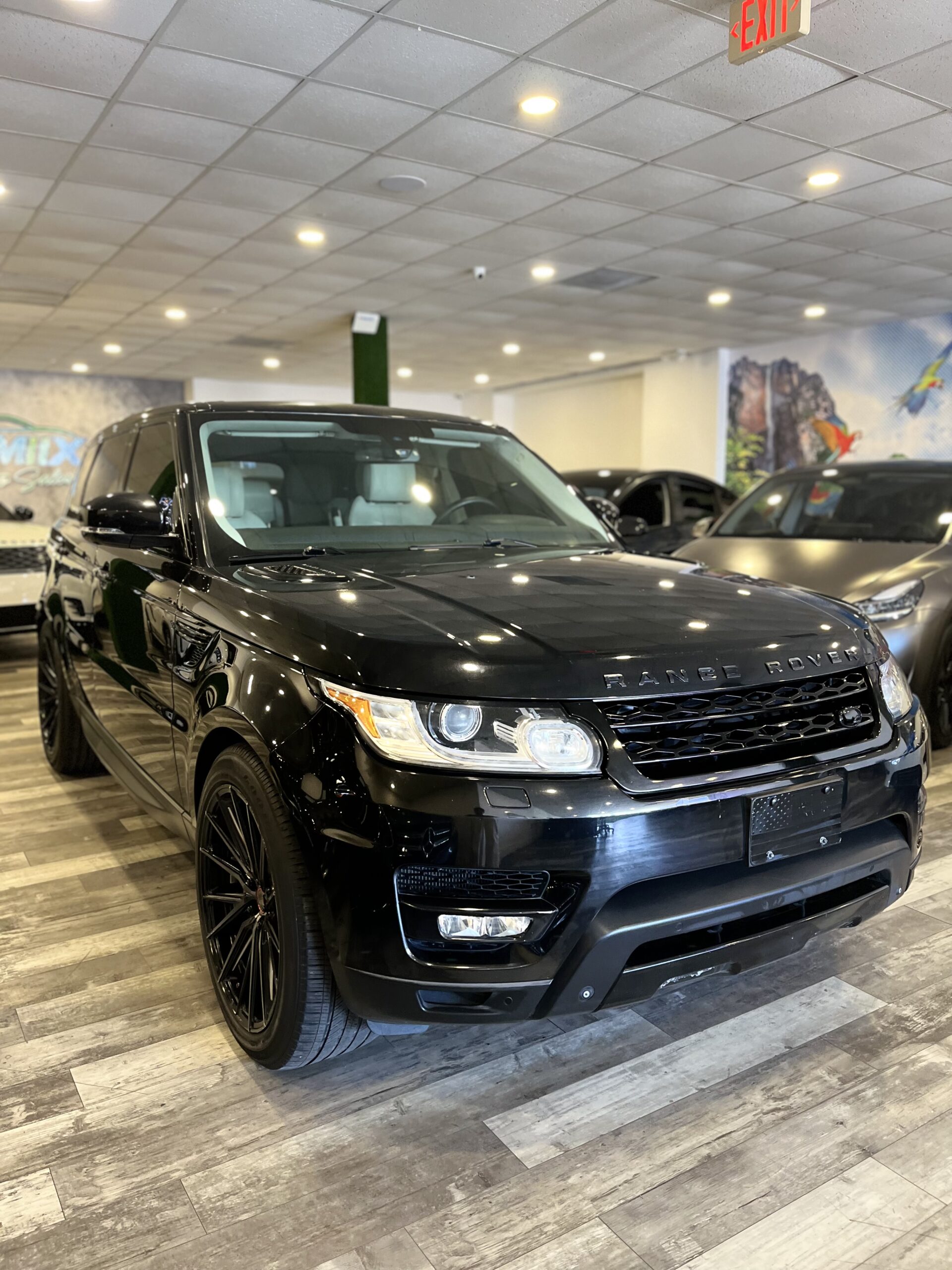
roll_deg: -0.1
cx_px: 476
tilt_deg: -7.8
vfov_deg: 67.3
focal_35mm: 26
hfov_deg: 53.1
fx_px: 953
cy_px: 635
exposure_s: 1/60
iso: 250
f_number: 1.6
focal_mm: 5.1
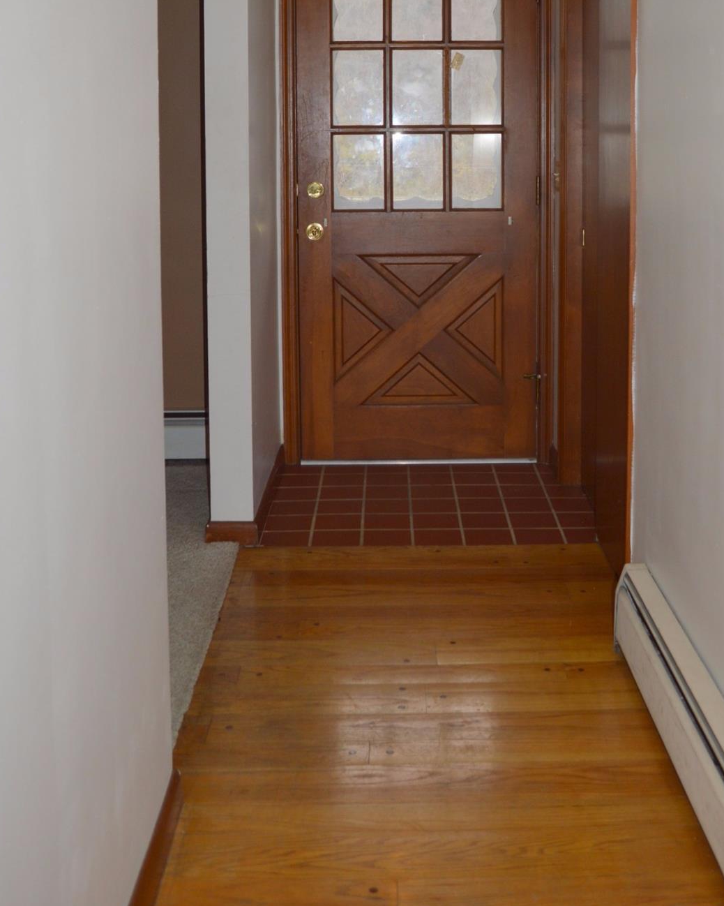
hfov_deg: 34.0
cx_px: 439
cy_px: 215
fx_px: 1179
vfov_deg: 40.7
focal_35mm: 44
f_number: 3.5
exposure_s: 1/100
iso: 100
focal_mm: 18
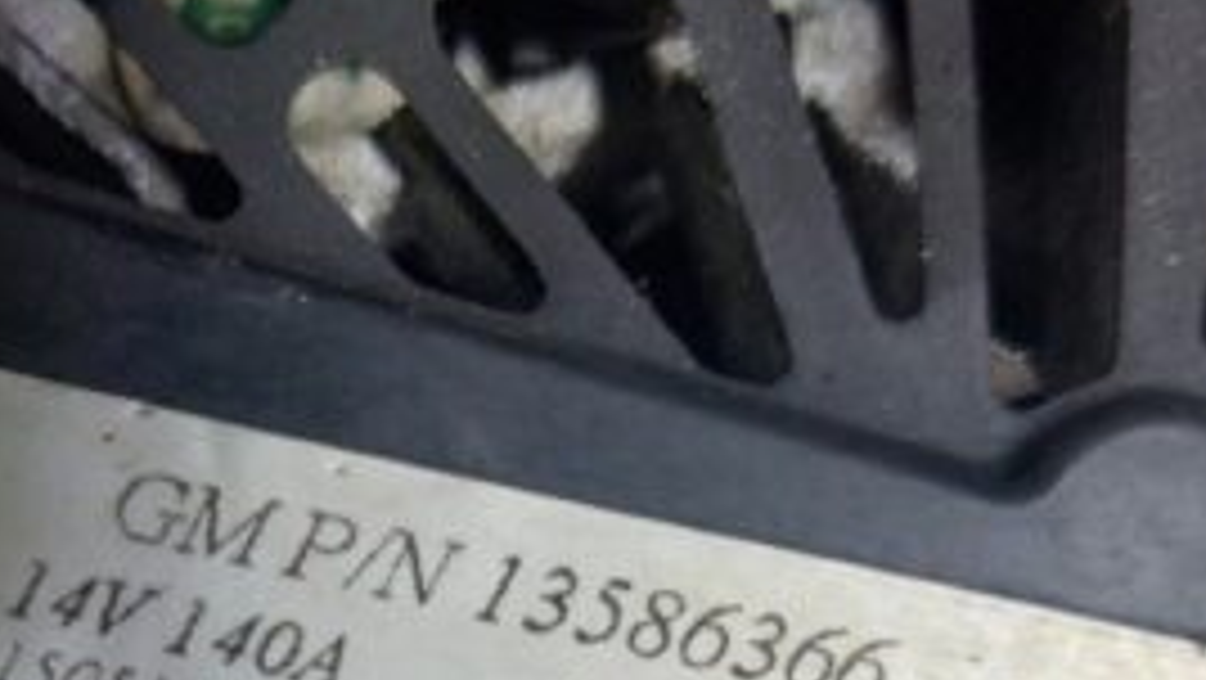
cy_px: 739
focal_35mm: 61
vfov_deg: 19.0
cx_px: 396
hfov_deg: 34.0
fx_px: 1951
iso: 100
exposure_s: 1/50
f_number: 1.8
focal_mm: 5.23
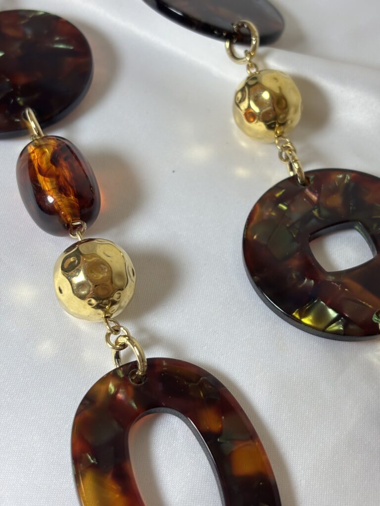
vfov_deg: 36.8
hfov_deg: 28.0
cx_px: 190
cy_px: 253
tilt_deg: -55.9
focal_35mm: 52
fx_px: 761
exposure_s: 1/108
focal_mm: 5.96
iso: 25
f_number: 1.6
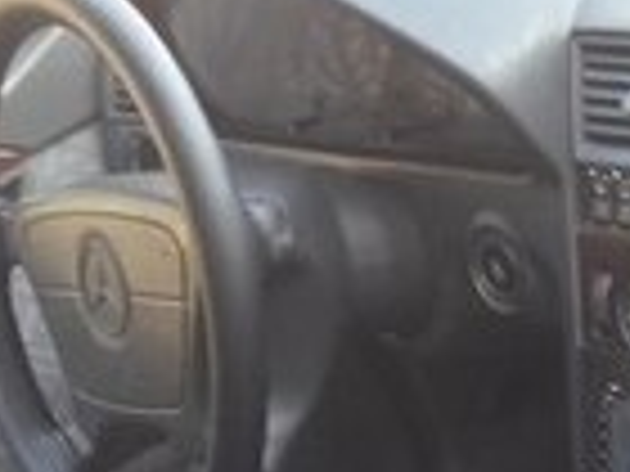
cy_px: 654
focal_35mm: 132
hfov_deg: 14.2
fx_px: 2402
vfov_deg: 10.9
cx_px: 873
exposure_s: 1/33
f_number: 1.9
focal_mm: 3.7
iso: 64
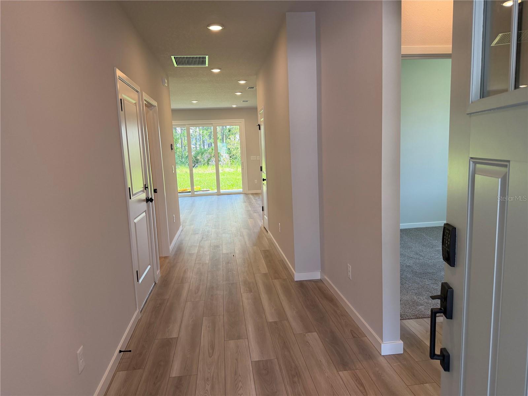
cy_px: 198
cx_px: 264
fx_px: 366
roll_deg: +3.6
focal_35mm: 24
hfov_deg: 71.6
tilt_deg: -6.0
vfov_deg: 56.8
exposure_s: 1/222
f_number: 1.78
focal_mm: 6.76
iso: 160
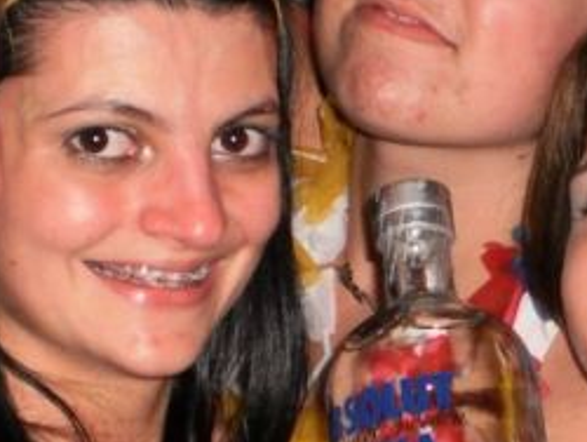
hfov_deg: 17.0
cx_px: 437
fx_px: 1952
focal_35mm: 115
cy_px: 212
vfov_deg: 12.9
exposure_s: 1/30
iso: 125
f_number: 3.1
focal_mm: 6.3
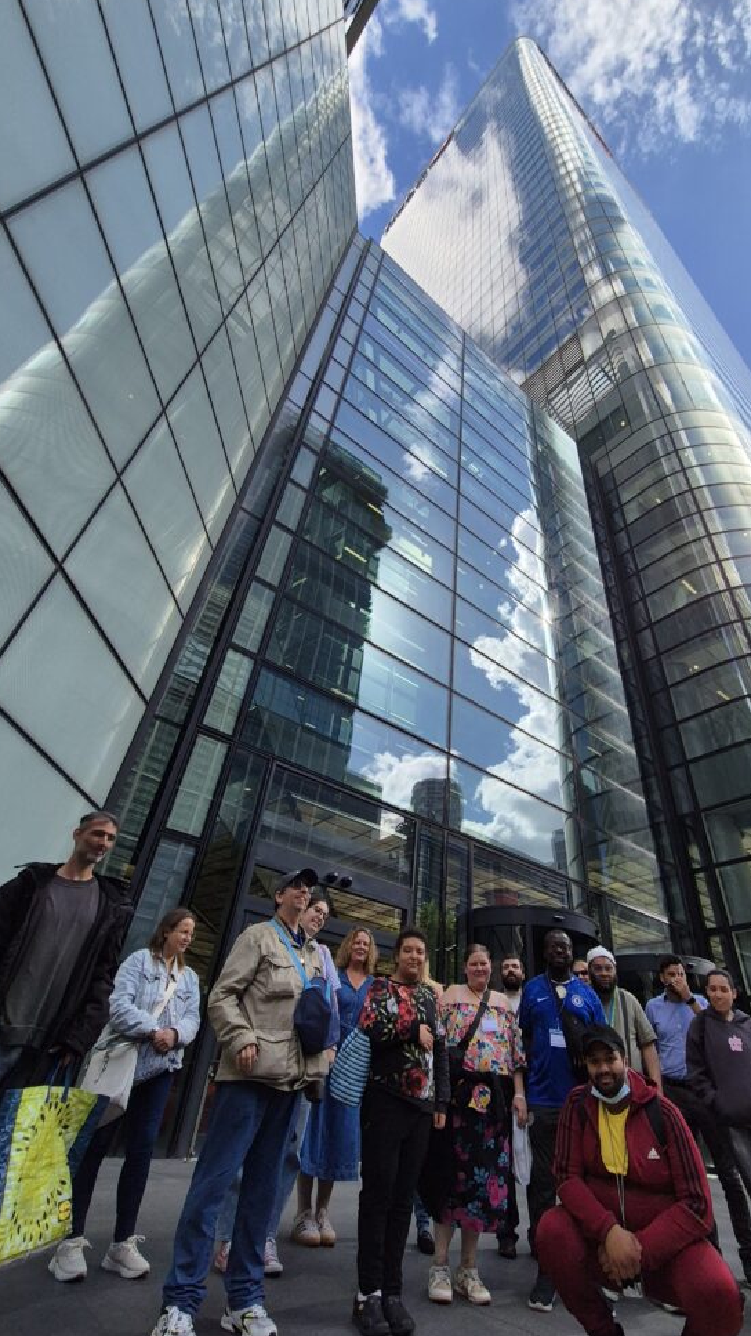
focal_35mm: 15
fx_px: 531
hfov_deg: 70.2
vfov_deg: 103.0
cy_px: 666
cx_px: 429
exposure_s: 1/1624
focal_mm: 2.2
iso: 50
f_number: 2.2
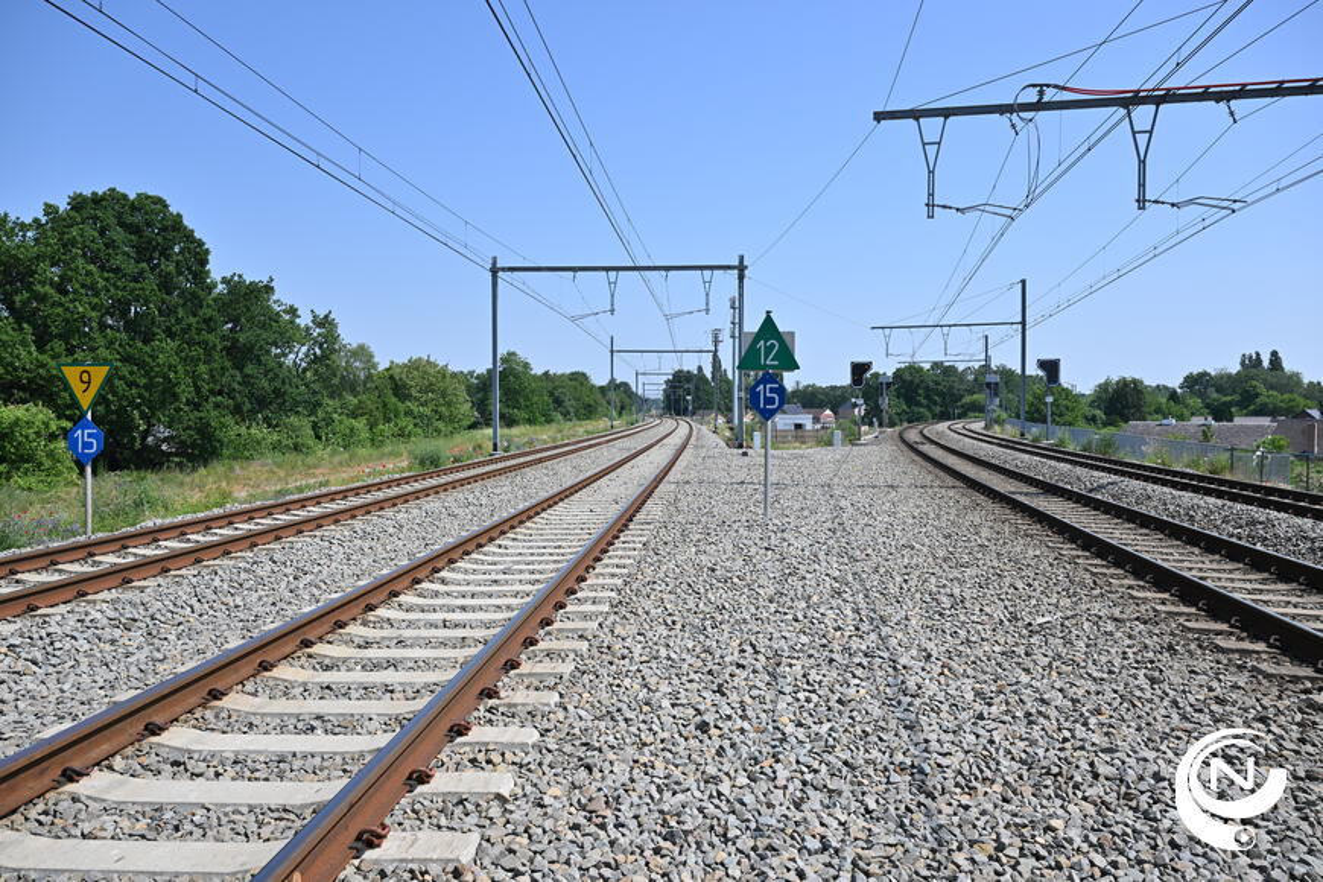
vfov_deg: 48.7
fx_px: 974
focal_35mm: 26
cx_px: 662
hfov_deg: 68.4
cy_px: 441
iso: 64
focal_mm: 26.5
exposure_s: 1/250
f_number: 7.1
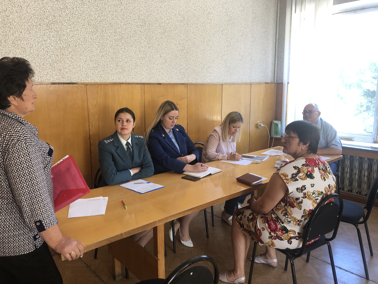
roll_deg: -0.4
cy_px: 142
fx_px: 306
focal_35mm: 28
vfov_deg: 49.7
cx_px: 189
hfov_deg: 63.4
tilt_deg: -8.0
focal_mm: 4
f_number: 1.8
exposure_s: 1/30
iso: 32
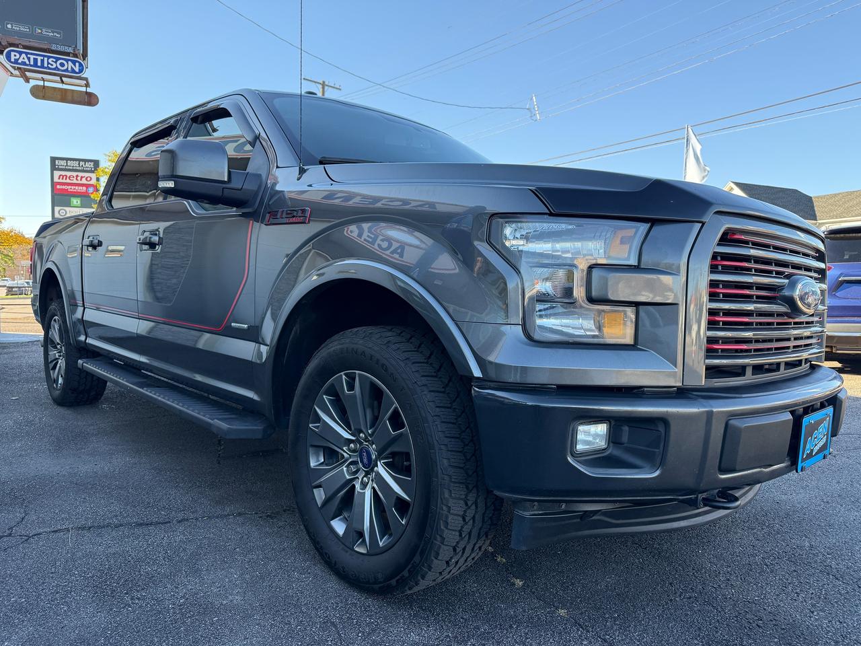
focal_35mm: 24
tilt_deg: -3.6
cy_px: 323
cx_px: 430
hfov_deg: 71.6
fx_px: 597
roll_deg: -1.5
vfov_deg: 56.8
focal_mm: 6.76
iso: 100
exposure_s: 1/481
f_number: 1.78
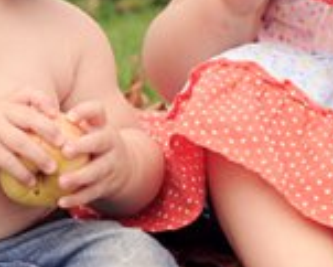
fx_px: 2446
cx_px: 115
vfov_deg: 6.2
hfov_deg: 7.8
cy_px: -63
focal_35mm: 248
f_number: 5.6
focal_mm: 50
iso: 250
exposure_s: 1/500
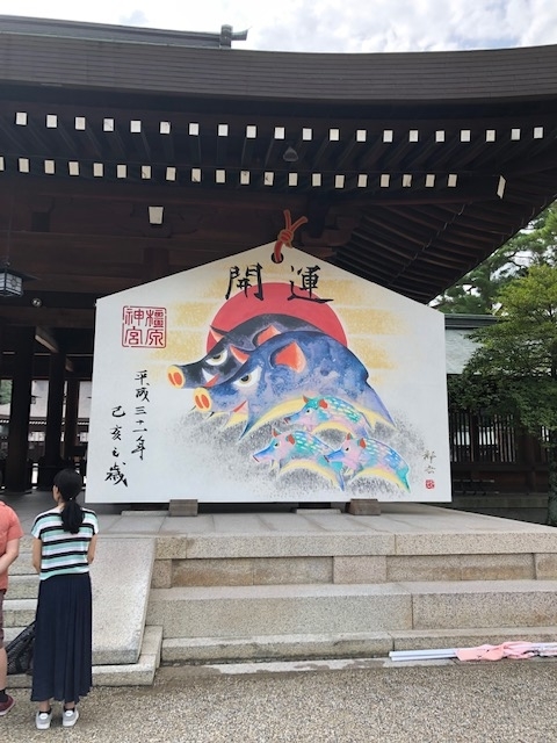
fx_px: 601
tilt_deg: +8.5
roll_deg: +1.1
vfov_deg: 63.4
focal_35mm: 28
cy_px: 372
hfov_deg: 49.7
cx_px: 278
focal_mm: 3.99
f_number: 1.8
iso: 20
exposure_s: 1/666
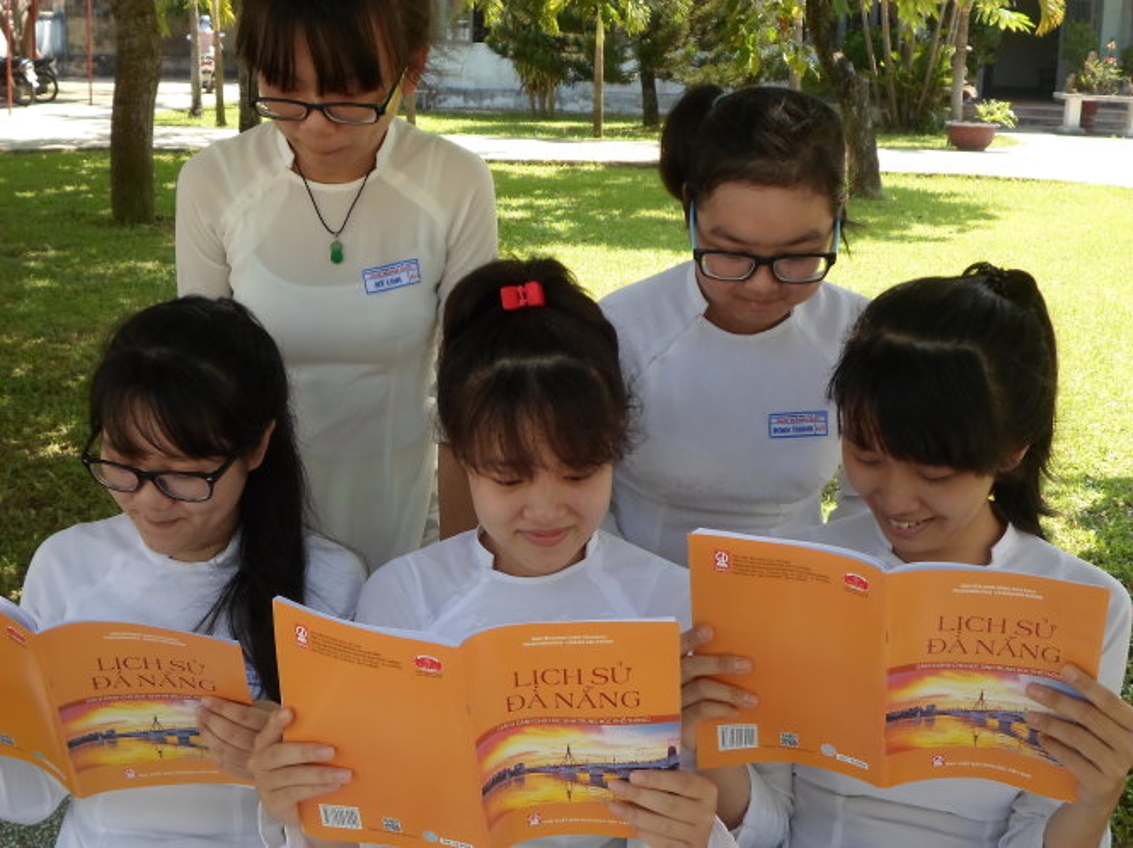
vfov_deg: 33.6
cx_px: 566
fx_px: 1407
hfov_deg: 43.9
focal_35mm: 43
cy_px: 424
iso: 80
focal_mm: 7.8
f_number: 3.2
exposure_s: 1/180
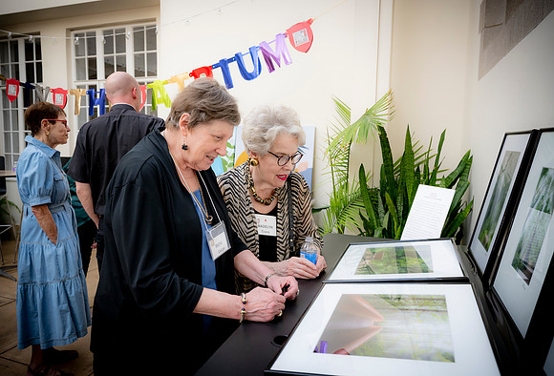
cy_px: 176
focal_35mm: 26
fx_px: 400
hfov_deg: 69.3
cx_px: 254
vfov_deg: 50.3
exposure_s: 1/250
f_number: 4.5
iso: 400
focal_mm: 24
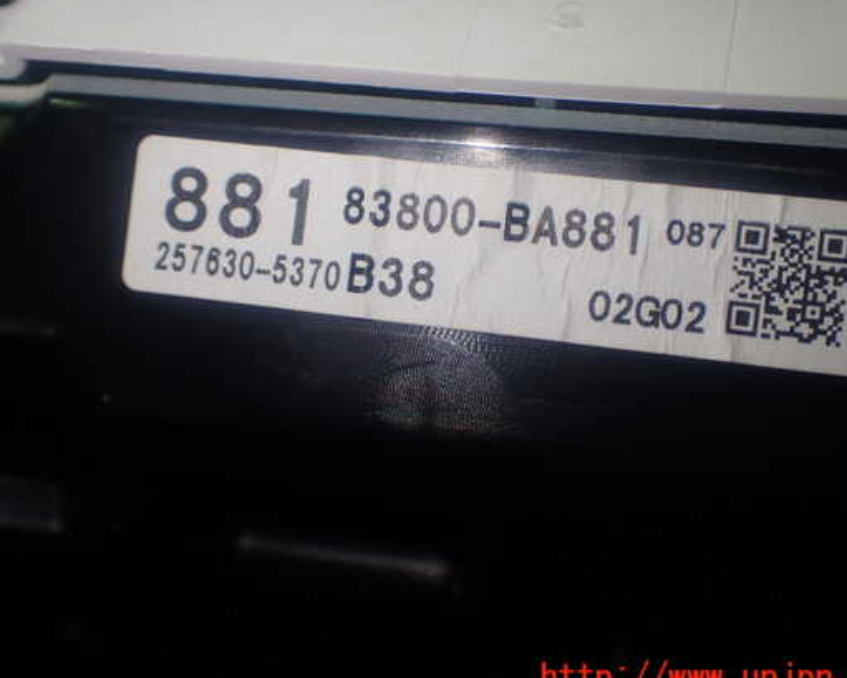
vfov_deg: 32.1
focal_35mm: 47
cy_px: 327
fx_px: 1178
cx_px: 418
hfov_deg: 39.5
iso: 100
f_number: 2.8
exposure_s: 1/100
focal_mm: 7.31
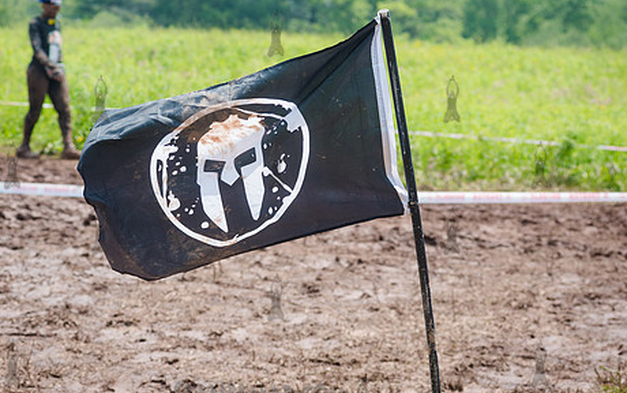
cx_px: 275
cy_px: 164
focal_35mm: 111
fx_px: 1898
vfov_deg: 11.8
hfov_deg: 18.8
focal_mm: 86
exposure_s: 1/1000
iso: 250
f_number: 5
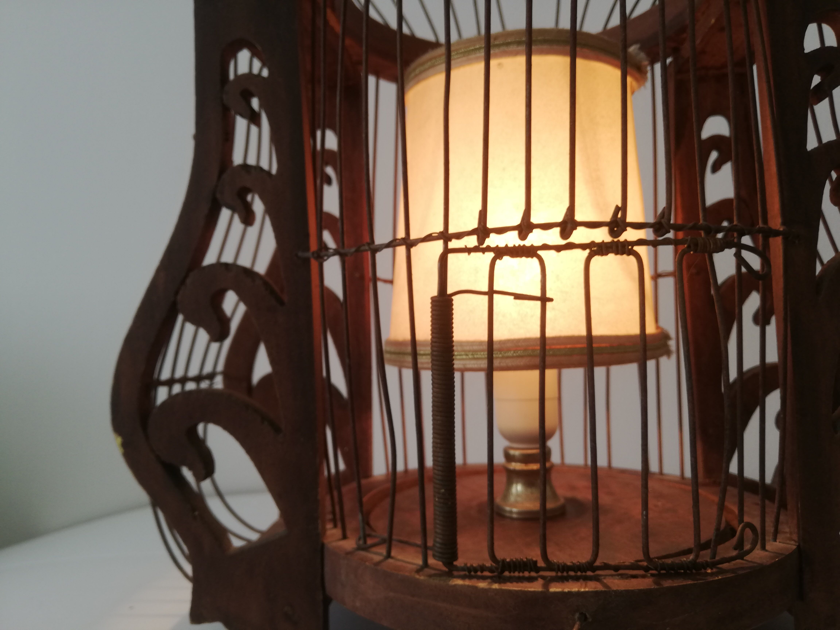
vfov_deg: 53.1
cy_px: 315
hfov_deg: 67.3
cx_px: 420
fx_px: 631
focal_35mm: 26
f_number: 2.2
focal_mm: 3.81
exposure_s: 1/110
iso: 50
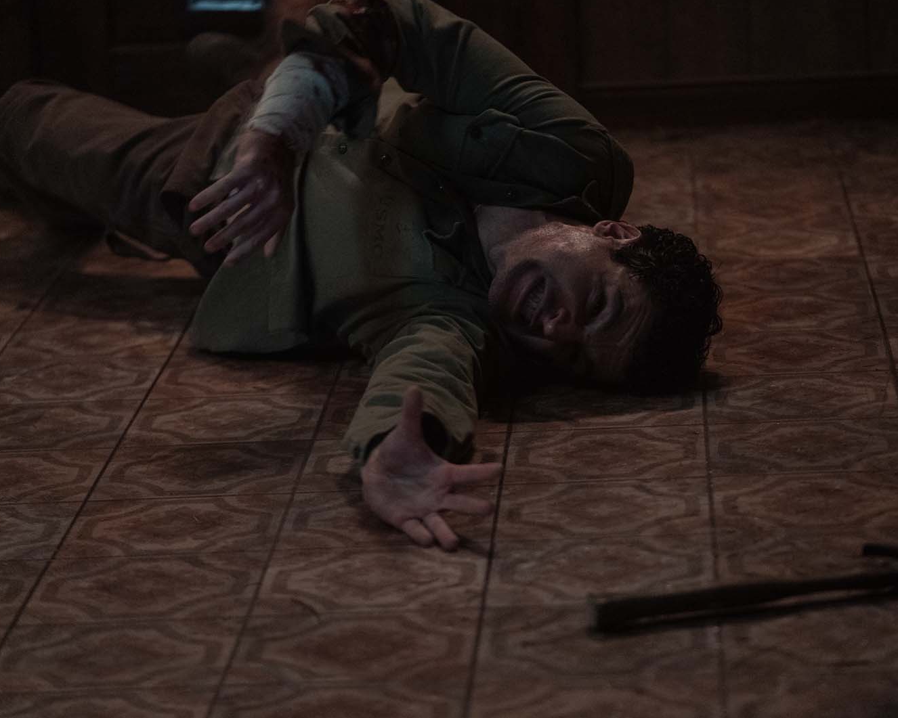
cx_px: 532
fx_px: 3402
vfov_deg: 12.1
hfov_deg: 15.0
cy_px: 358
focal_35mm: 128
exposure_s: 1/400
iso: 8000
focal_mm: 113
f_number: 2.8
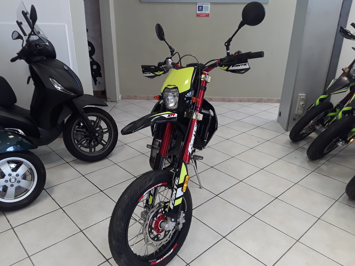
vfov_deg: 51.4
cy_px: 133
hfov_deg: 65.3
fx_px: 277
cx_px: 178
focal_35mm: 27
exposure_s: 1/33
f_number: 1.9
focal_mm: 2.91
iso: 64
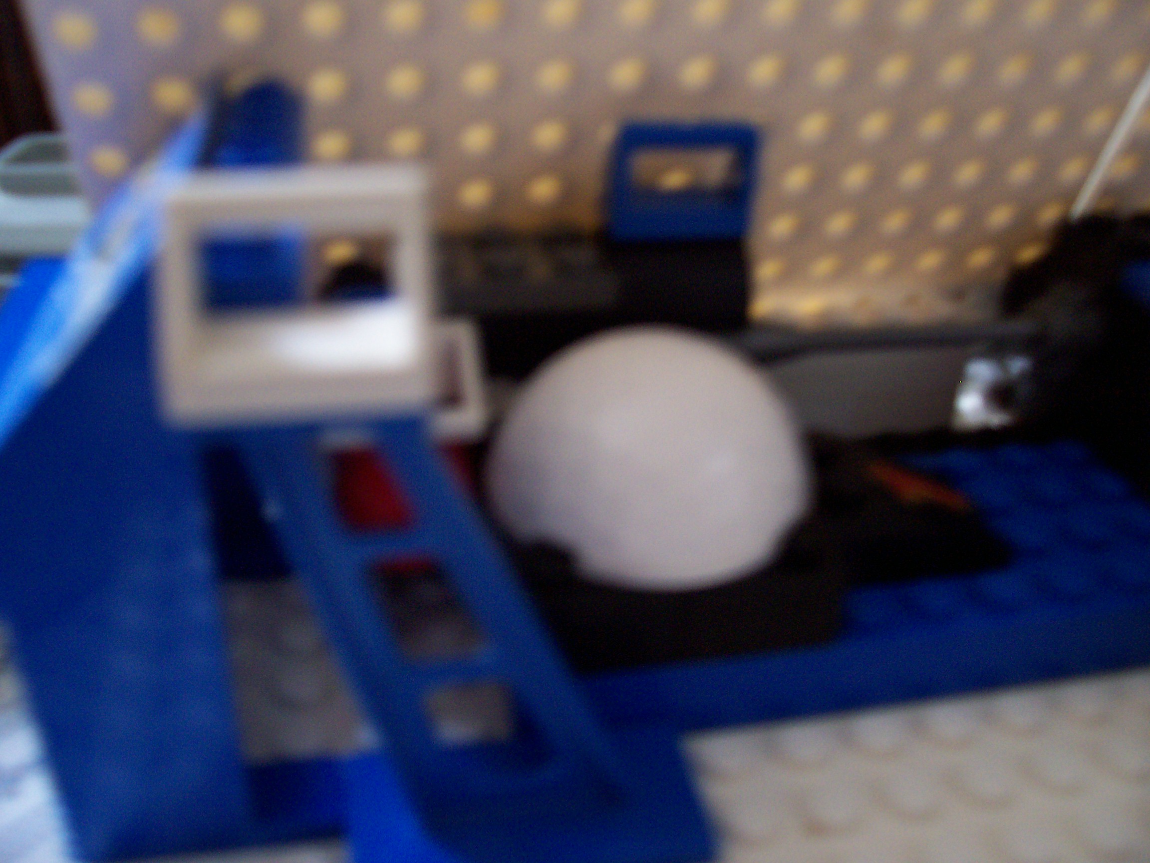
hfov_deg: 54.0
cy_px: 432
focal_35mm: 34
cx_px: 575
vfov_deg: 41.8
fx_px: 1130
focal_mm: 5.6
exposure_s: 1/8
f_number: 2.7
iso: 160
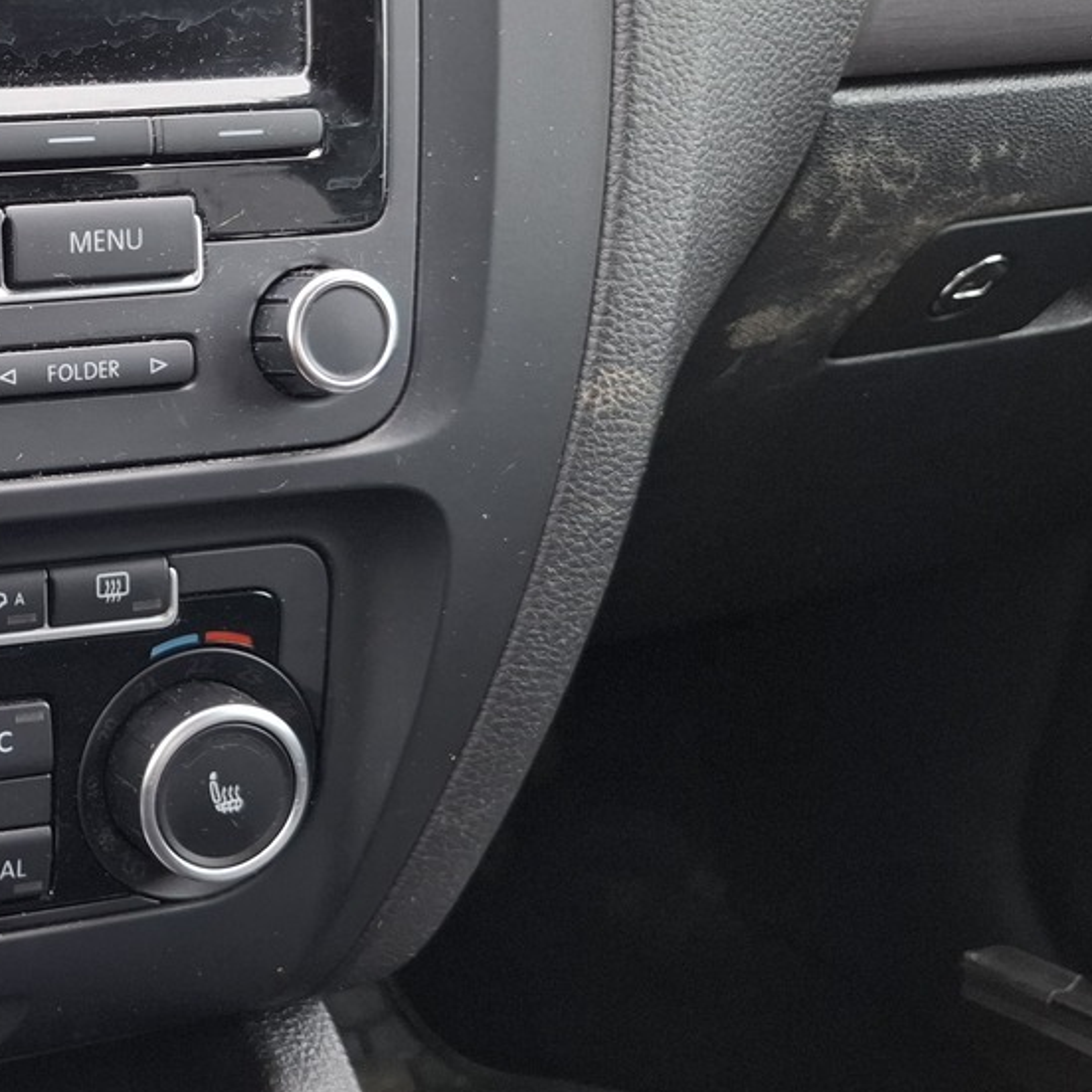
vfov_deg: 32.1
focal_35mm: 53
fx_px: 1892
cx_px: -283
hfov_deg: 27.5
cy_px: 417
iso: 80
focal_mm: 5.54
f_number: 1.8
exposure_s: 1/120
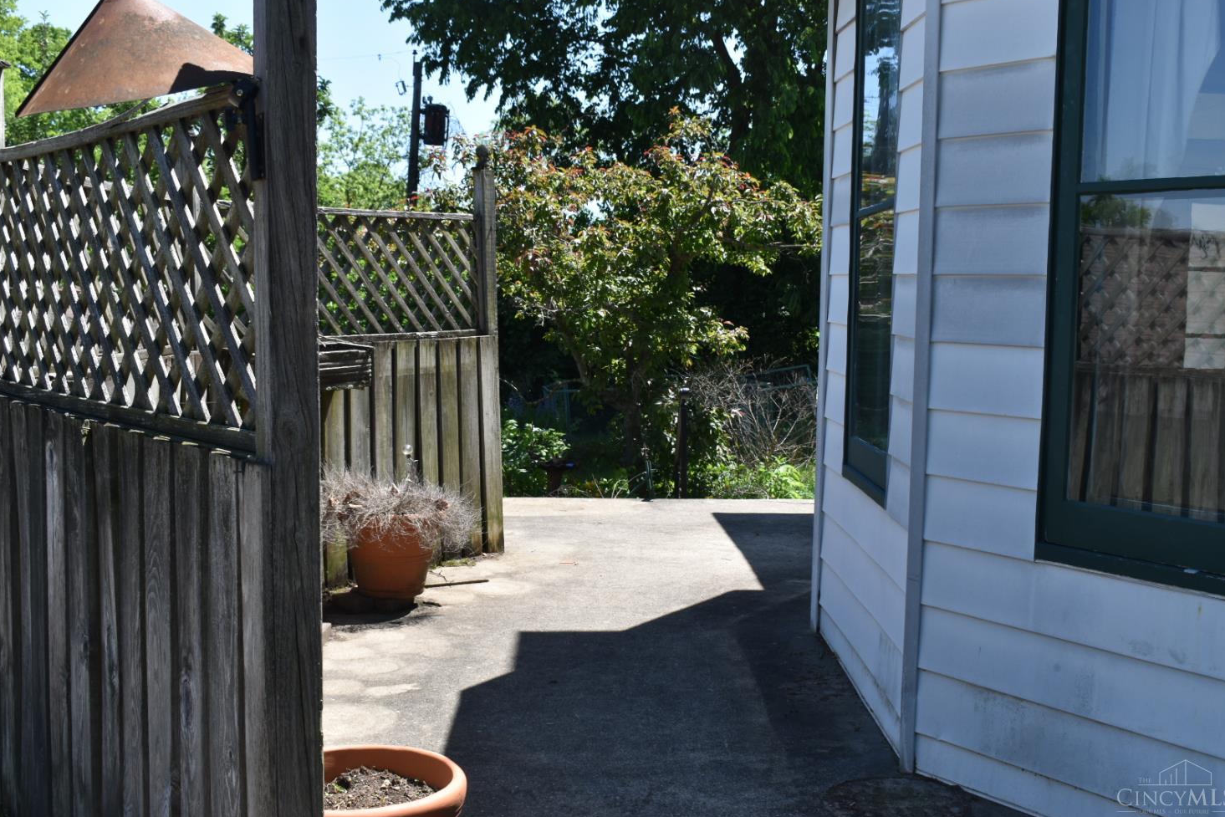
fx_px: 1463
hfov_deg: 45.4
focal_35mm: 43
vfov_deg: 31.2
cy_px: 408
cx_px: 618
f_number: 8
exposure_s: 1/250
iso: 160
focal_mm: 28
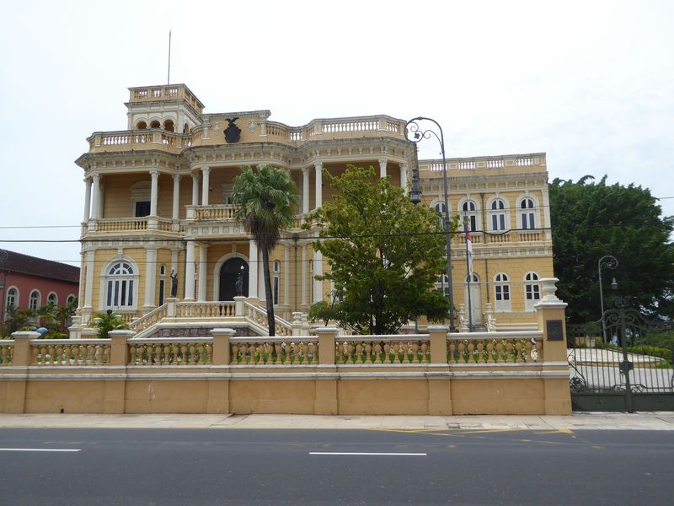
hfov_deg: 56.8
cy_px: 253
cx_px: 337
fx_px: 623
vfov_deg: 44.2
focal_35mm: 32
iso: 80
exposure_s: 1/640
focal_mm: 5.4
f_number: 3.5
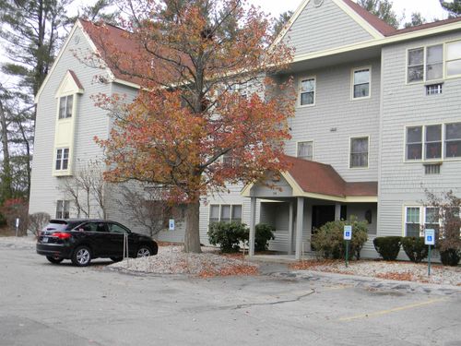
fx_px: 546
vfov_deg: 35.1
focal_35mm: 41
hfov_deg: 45.8
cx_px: 230
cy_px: 173
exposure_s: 1/106
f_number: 3.8
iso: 80
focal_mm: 7.3
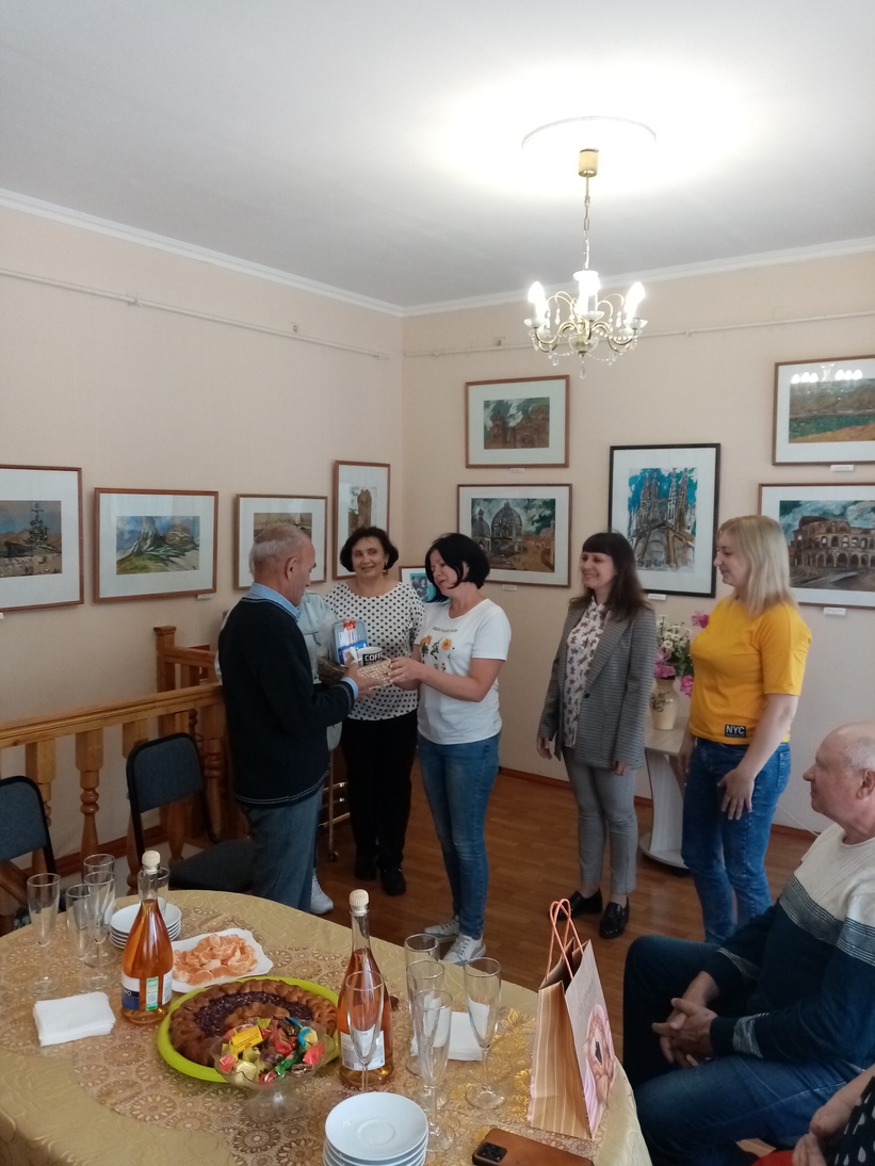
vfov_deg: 67.3
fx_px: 876
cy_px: 583
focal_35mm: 26
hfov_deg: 53.1
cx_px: 438
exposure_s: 1/33.3
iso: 230
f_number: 1.8
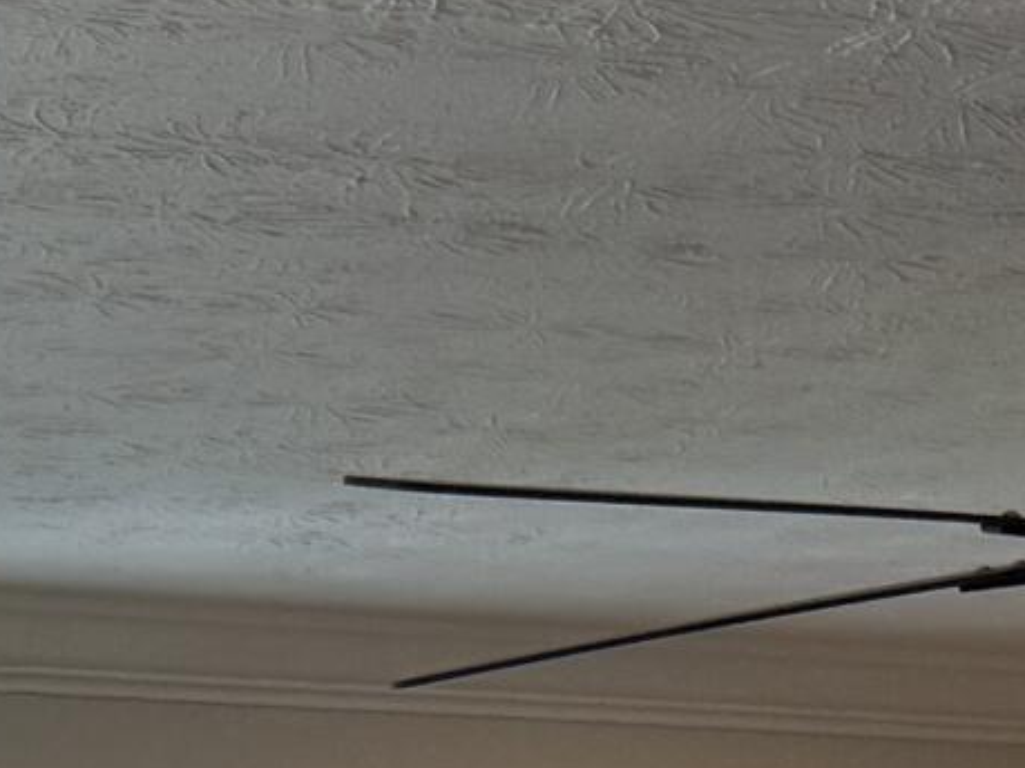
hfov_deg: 11.9
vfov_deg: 8.6
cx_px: -574
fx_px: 4648
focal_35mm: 157
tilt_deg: -5.8
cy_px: 1806
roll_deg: -1.0
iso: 200
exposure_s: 1/219
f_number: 1.78
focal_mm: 6.76
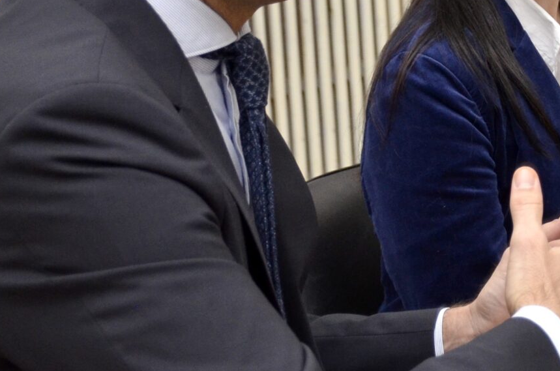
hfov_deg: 12.6
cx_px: 774
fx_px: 2429
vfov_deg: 8.7
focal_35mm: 156
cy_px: 15
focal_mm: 35
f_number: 5
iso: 800
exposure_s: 1/60
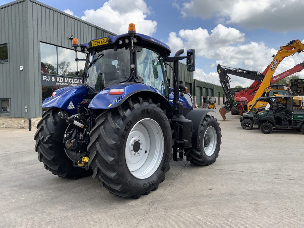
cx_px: 152
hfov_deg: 61.7
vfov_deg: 48.2
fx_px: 255
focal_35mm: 29
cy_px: 114
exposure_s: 1/1168
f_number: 1.8
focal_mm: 3
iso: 16
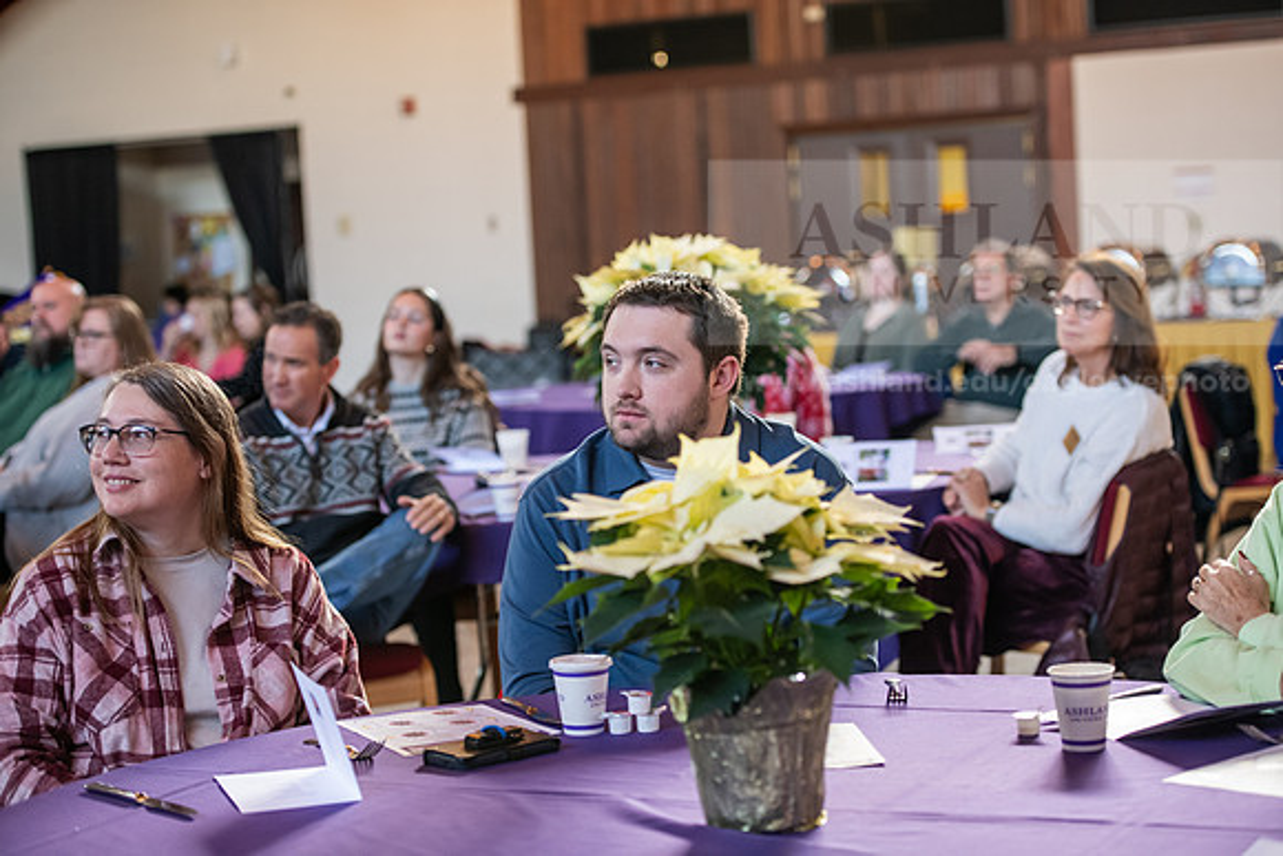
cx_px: 642
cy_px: 428
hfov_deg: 26.0
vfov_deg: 17.5
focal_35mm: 78
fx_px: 2780
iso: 2000
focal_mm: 78
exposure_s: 1/200
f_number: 3.2
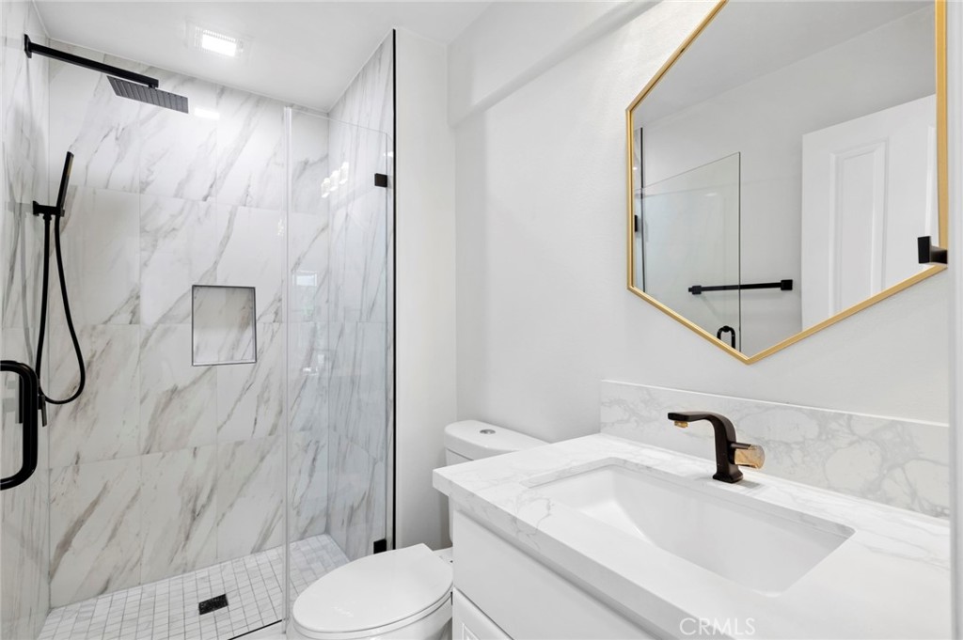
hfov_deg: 96.8
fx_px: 428
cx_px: 482
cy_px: 320
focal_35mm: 16
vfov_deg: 73.7
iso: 200
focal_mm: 16
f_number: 9
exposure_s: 1/13
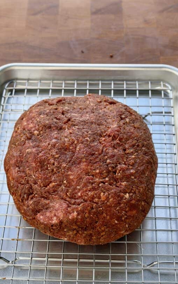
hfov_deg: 20.3
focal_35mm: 64
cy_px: 165
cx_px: 84
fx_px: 497
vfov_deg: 31.9
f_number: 1.78
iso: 64
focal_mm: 6.76
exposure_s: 1/1000
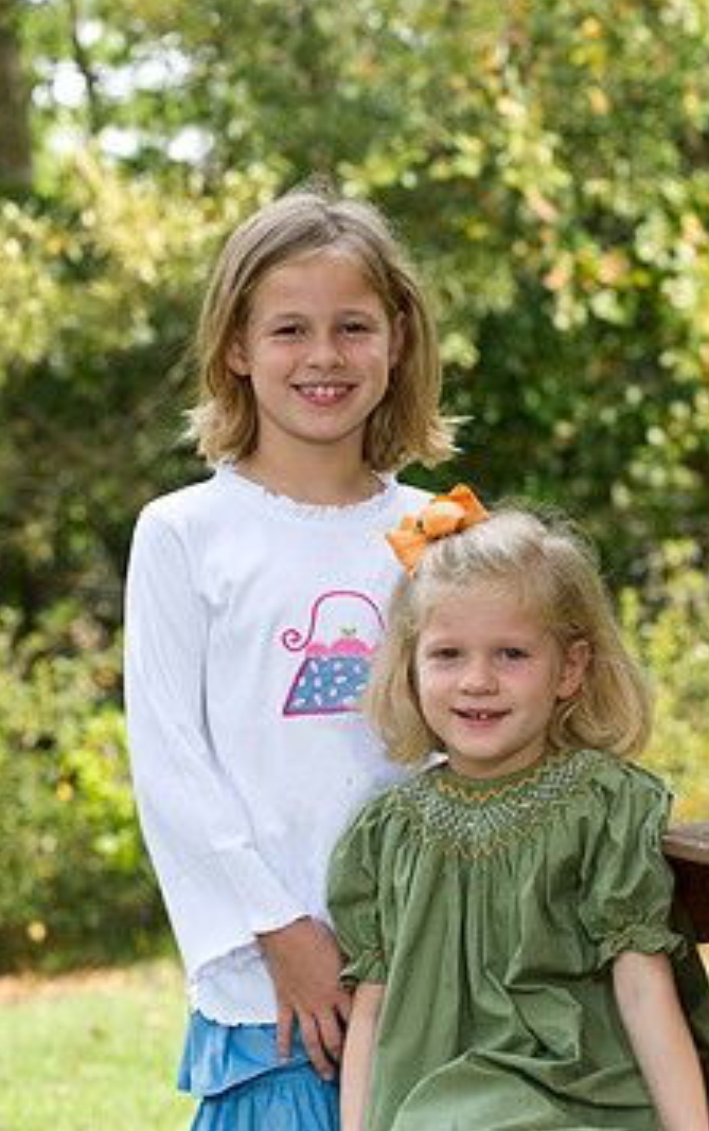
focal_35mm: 135
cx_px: 405
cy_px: 651
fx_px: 4167
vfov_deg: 15.5
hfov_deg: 9.7
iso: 320
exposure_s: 1/100
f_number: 5
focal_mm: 105
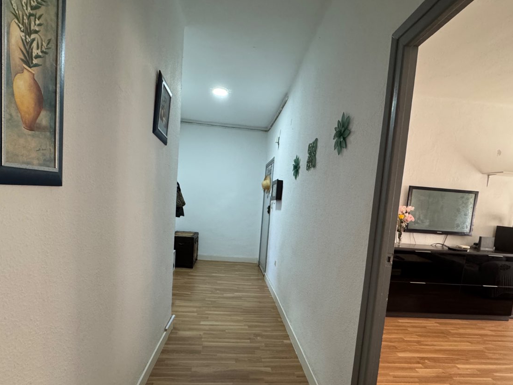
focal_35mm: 19
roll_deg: -3.5
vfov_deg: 68.0
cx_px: 257
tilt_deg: -3.9
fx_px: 282
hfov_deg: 84.7
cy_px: 231
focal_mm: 2.22
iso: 320
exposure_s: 1/60
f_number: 2.2
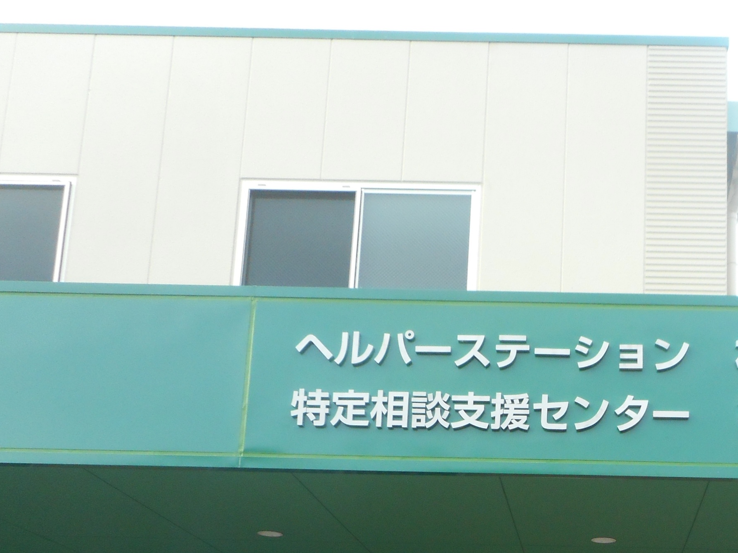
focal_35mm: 51
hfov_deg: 36.2
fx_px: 1087
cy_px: 550
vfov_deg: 27.0
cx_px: 591
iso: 160
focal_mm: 4.5
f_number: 3.7
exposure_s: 1/250
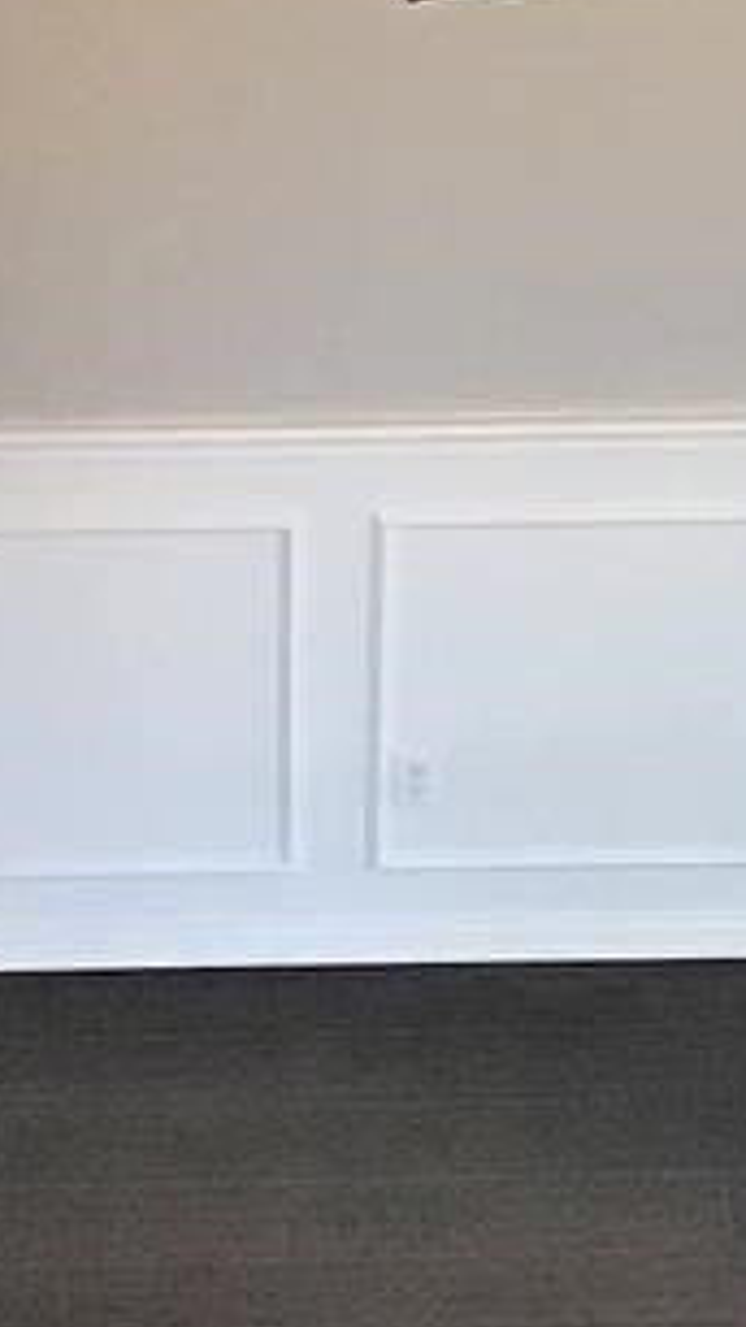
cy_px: 703
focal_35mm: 113
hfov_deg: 10.7
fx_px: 3976
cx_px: 317
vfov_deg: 18.9
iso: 160
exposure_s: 1/30
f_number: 2.4
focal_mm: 3.3
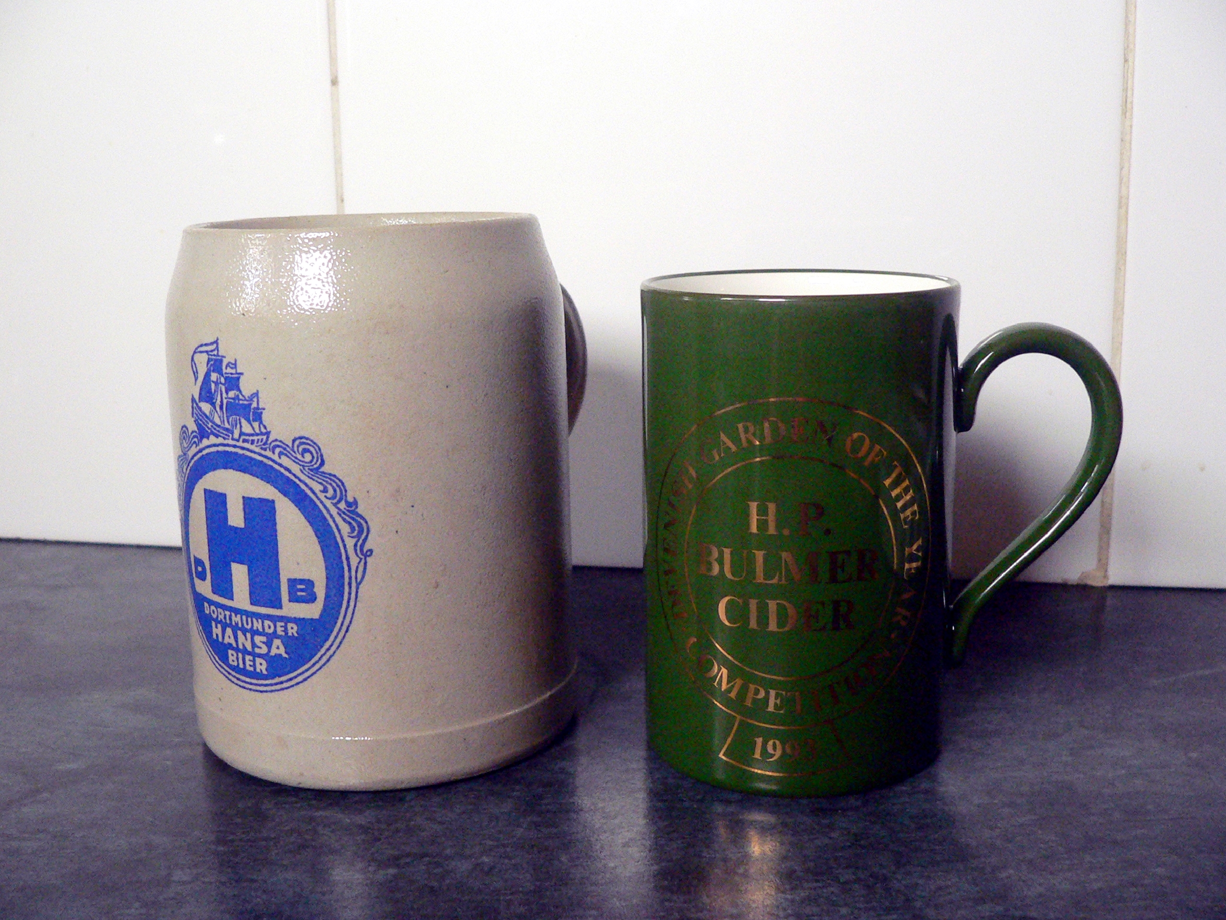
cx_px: 613
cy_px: 460
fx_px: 1275
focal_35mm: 36
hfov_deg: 51.4
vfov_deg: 39.7
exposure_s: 1/60
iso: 400
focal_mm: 6
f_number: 2.8
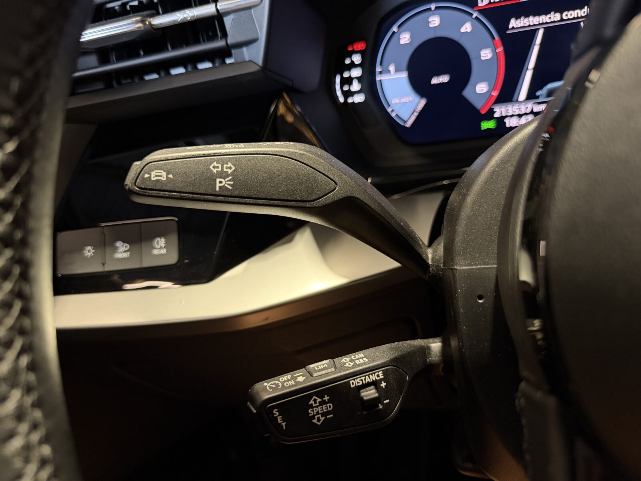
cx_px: 320
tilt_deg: -21.7
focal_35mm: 24
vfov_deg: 56.8
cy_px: 240
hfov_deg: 71.6
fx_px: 444
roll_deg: +10.6
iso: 800
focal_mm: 6.76
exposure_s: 1/33
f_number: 1.78
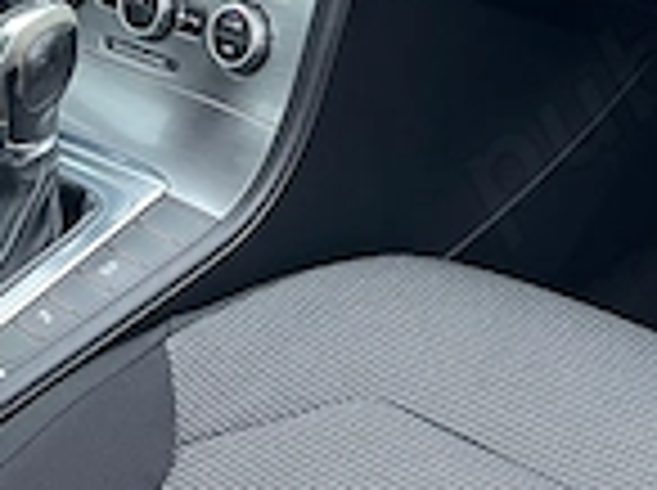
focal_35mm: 107
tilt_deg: -28.5
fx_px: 2027
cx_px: 432
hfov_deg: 18.4
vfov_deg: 13.7
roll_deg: +4.6
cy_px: 49
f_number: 1.5
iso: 250
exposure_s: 1/60
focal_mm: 5.7
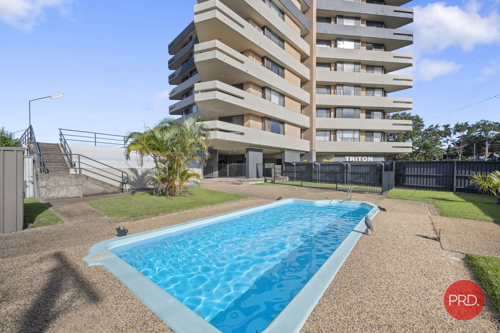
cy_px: 166
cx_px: 250
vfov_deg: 81.1
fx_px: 194
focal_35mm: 14
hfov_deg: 104.3
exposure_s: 1/500
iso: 125
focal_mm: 14
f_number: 9
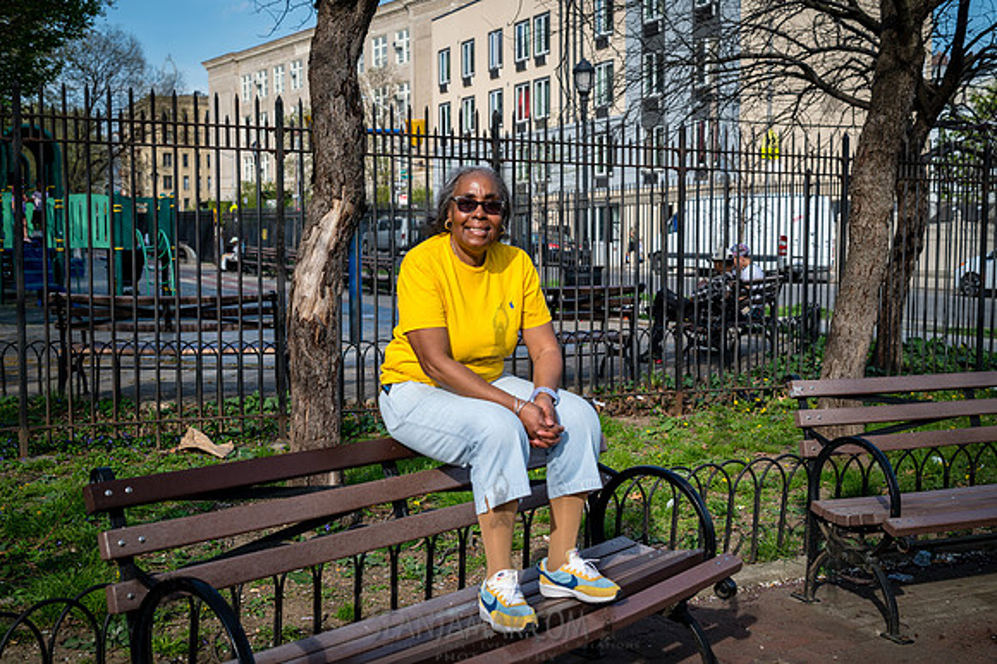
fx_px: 1124
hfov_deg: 47.8
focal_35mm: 41
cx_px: 498
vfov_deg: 32.9
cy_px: 332
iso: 200
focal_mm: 40
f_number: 4.5
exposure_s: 1/800
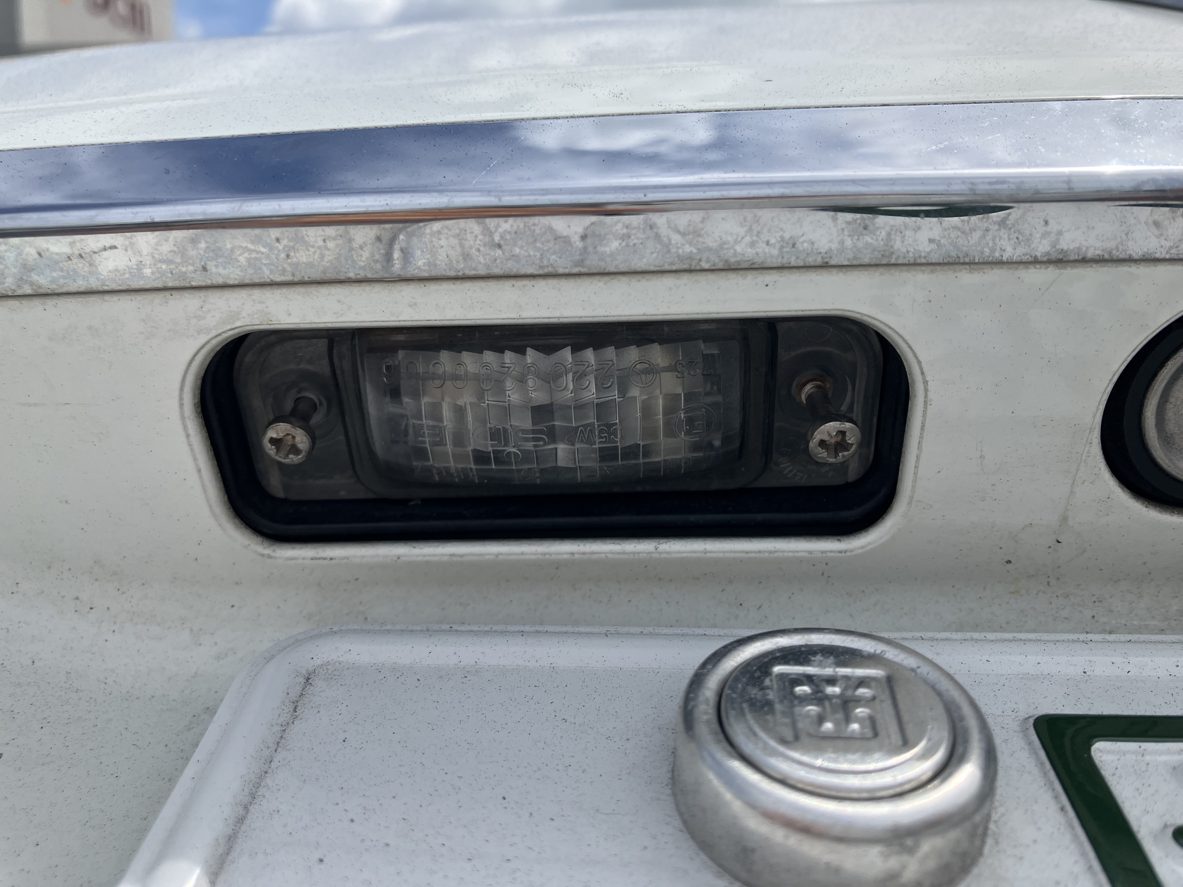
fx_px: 957
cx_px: 592
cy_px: 444
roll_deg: -0.1
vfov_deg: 49.7
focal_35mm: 28
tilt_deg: -9.2
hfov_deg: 63.4
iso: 32
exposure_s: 1/3040
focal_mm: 3.99
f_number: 1.8
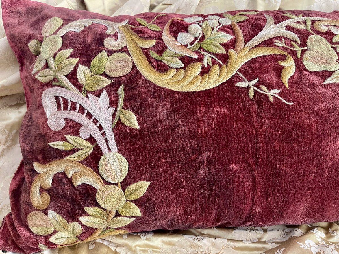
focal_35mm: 25
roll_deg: -0.2
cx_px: 170
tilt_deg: -27.9
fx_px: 245
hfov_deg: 69.4
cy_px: 127
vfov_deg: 54.9
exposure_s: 1/60
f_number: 1.6
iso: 250
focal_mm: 5.1
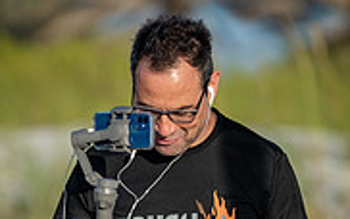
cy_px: 200
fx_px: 4810
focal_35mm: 504
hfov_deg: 4.2
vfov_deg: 2.6
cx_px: 123
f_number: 2.8
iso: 450
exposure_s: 1/4000
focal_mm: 200
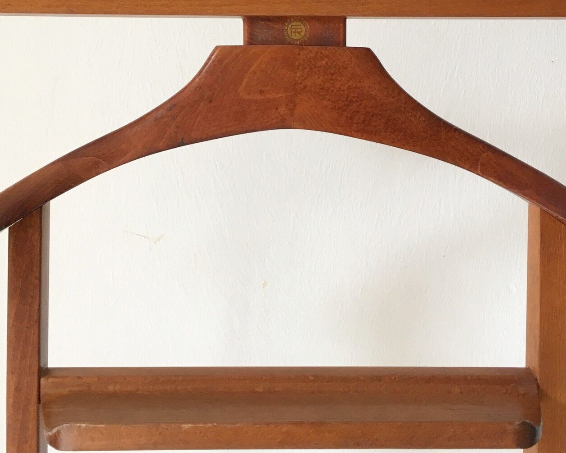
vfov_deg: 33.0
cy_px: 130
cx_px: 274
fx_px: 754
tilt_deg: -3.8
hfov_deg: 41.2
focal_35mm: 45
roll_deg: -0.4
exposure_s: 1/33
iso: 64
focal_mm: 4.15
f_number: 2.2
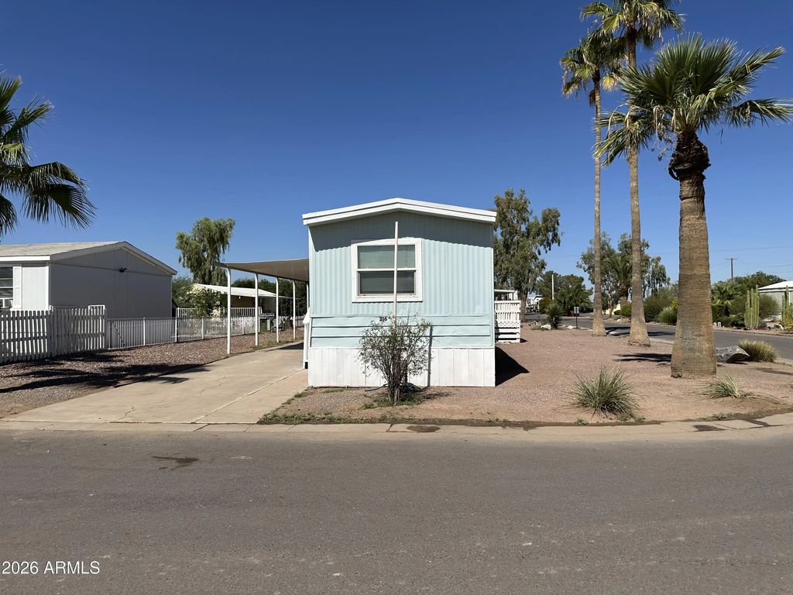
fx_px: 550
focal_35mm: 24
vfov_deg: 56.8
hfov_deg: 71.6
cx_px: 396
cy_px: 298
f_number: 1.78
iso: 80
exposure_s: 1/8929
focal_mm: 6.86
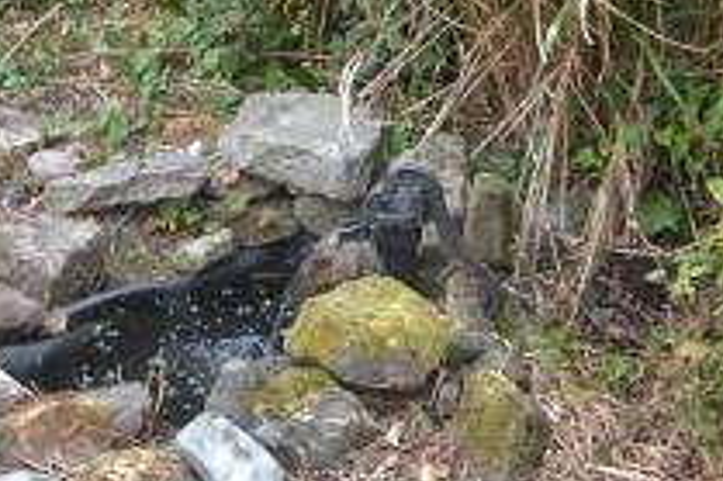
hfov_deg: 24.4
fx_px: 1645
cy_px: 202
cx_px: 145
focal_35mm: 82
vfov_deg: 16.6
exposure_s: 1/125
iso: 200
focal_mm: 24
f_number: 5.6
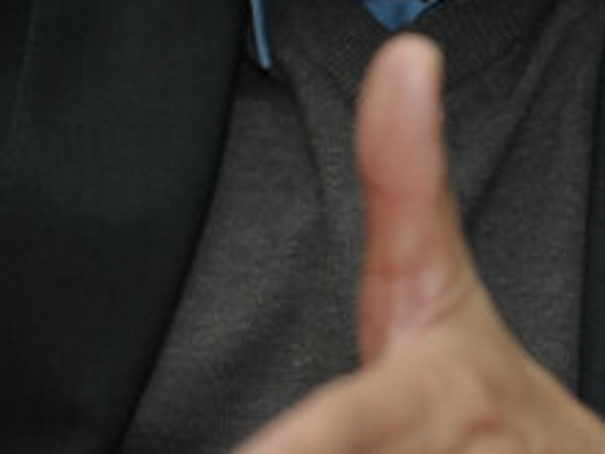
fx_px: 3758
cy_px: -120
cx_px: 314
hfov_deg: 9.2
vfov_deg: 6.9
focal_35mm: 215
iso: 1000
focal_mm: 50
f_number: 2.8
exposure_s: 1/200
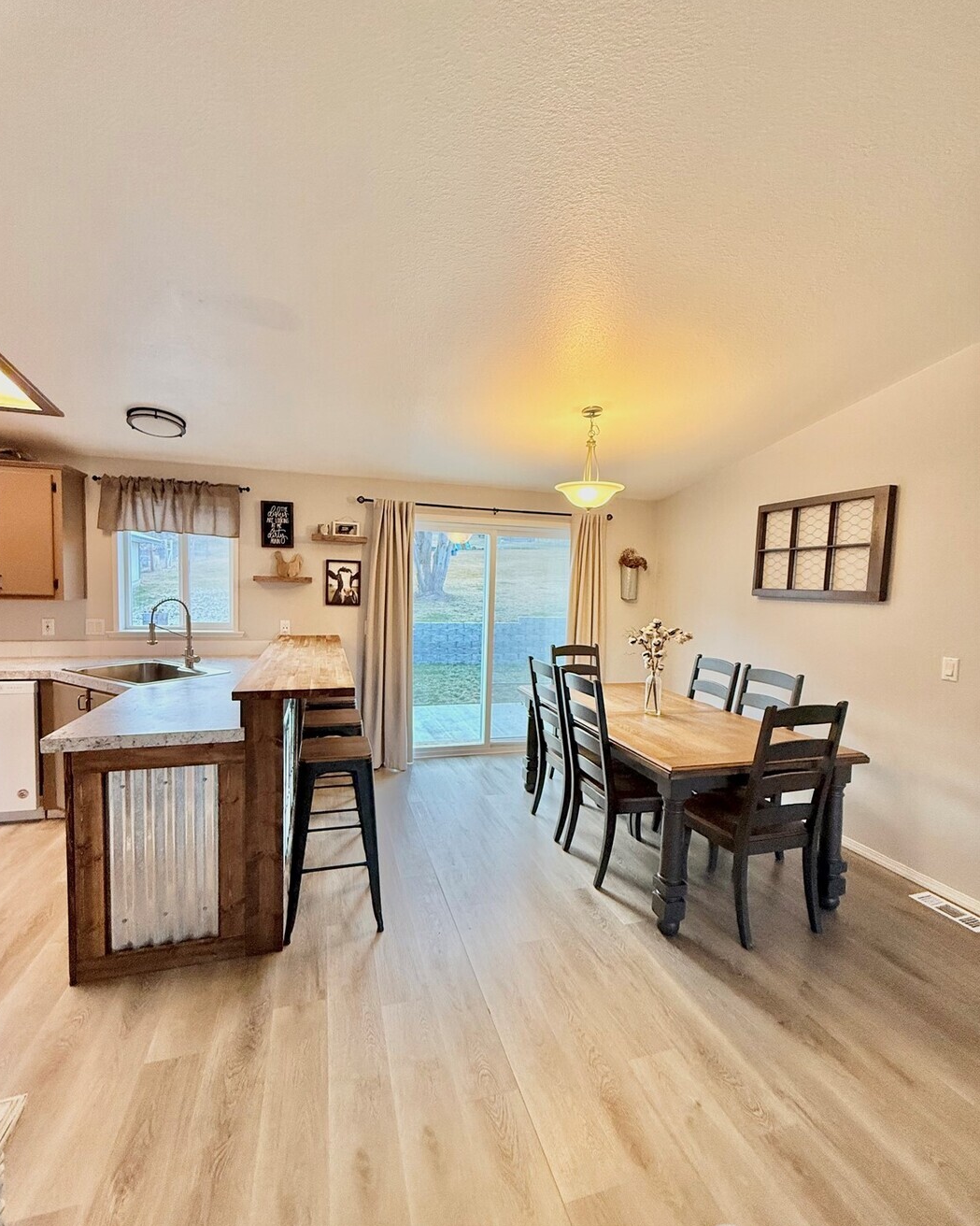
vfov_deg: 96.8
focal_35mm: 15
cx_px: 477
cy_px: 625
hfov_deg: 84.0
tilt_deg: -3.5
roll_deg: -1.7
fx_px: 544
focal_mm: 2.22
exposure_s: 1/120
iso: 250
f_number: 2.2
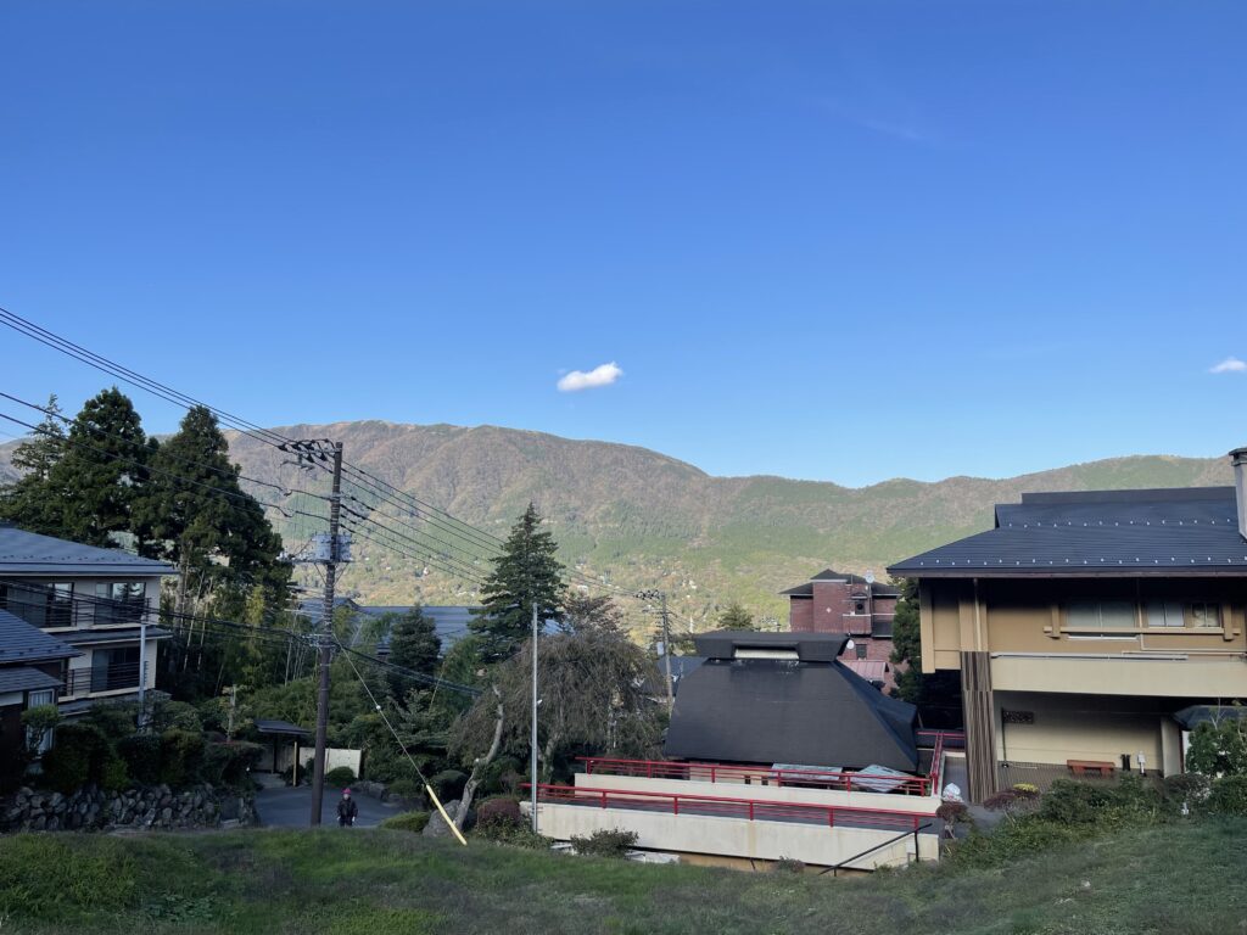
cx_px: 624
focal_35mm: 26
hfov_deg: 67.3
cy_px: 468
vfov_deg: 53.1
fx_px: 937
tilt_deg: +5.1
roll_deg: +0.3
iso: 32
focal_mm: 5.1
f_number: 1.6
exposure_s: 1/2488
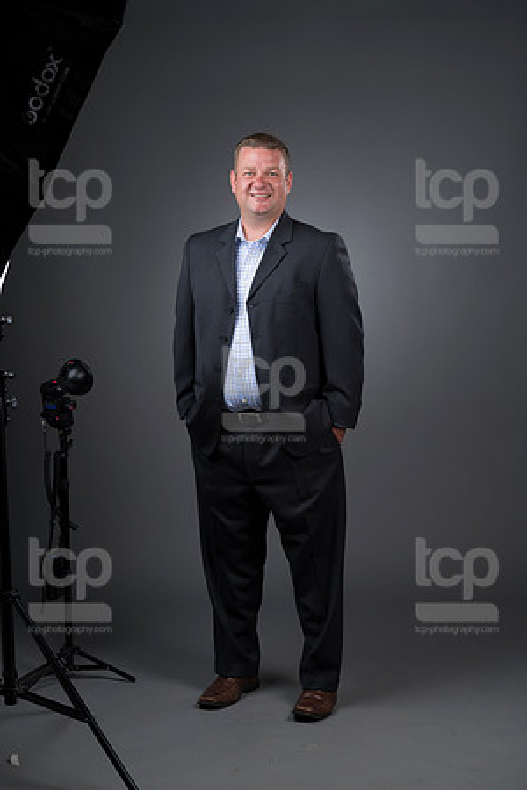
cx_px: 264
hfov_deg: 16.7
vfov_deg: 24.8
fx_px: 1800
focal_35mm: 82
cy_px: 395
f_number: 5.6
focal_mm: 82
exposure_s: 1/250
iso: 160
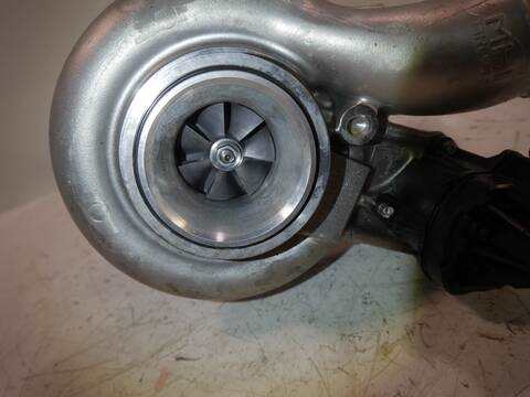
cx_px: 265
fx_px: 429
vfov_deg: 49.7
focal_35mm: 28
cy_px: 198
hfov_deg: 63.4
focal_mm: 14
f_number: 3.5
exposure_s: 1/125
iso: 200
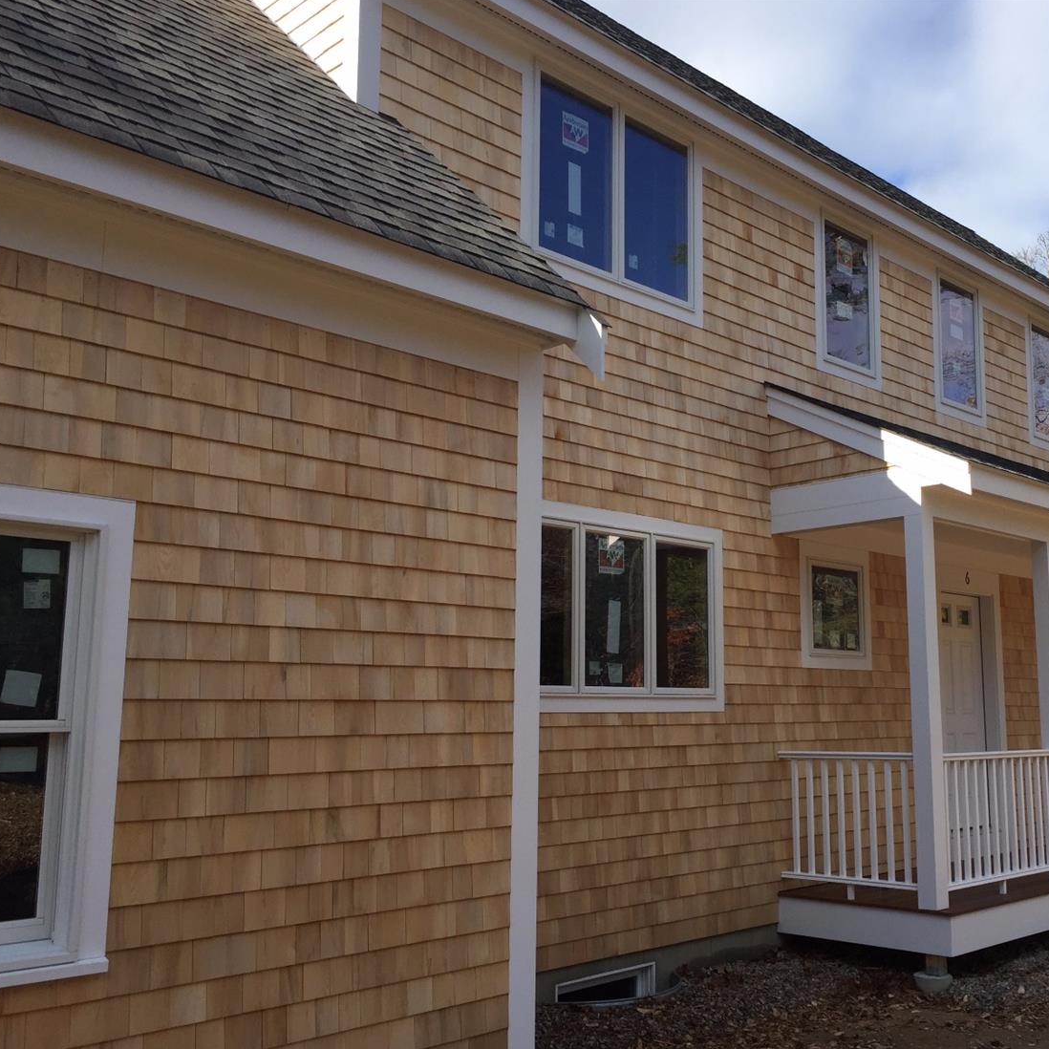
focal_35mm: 35
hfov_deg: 46.5
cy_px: 532
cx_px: 702
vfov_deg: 47.2
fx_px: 1200
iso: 32
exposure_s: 1/1099
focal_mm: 4.15
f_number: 2.2
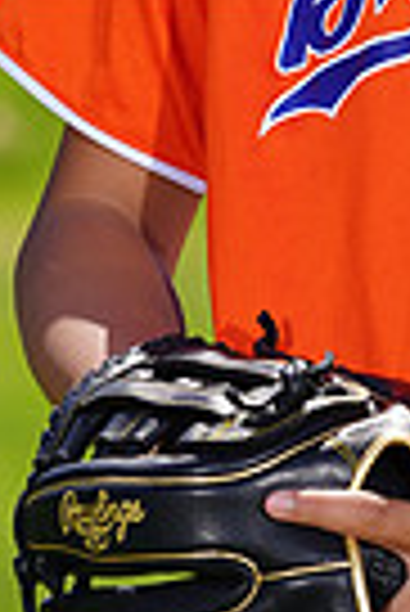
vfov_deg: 2.3
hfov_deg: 1.5
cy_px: -148
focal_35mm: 903
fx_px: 15386
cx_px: 502
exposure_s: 1/250
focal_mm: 212
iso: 100
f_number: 8
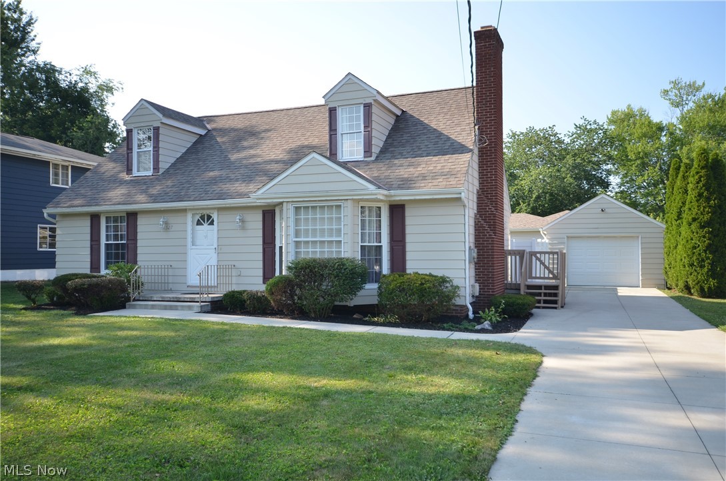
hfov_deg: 62.0
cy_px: 240
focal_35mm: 30
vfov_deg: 43.4
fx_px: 604
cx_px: 363
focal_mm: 20
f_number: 7.1
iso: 200
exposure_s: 1/200
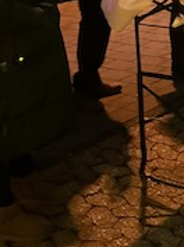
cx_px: 275
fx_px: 619
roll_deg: +4.1
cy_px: -38
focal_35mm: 87
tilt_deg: -9.7
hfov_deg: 15.6
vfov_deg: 21.2
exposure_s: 1/28
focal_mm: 6.76
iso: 1000
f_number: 1.78
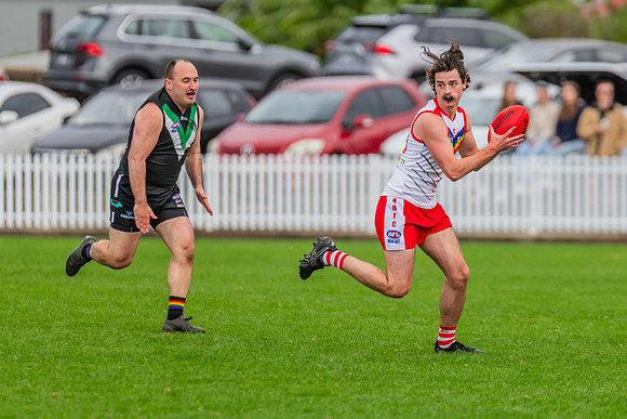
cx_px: 467
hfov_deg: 4.2
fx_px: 8585
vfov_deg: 2.8
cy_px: 139
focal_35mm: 493
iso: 800
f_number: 4.5
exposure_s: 1/1000
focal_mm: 330
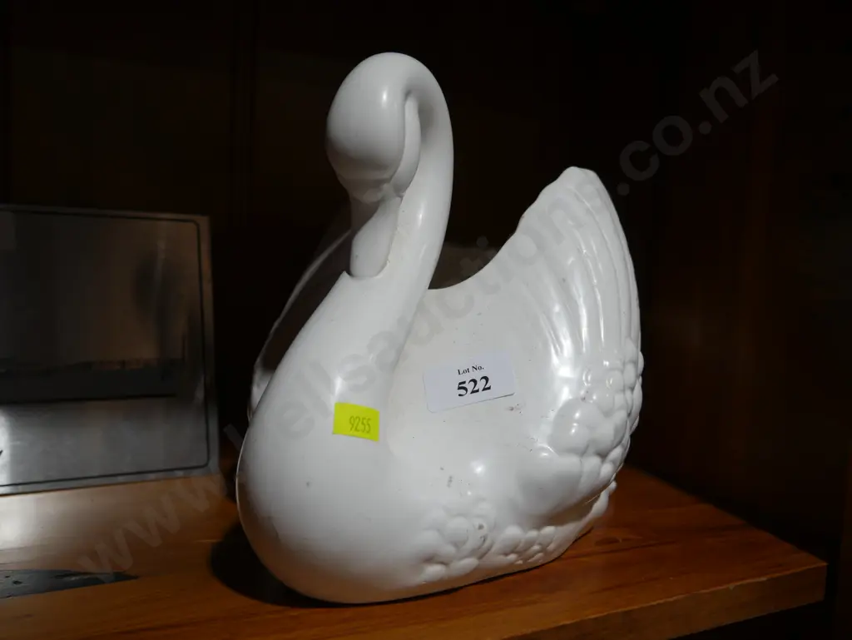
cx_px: 426
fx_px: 788
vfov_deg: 44.2
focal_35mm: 32
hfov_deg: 56.8
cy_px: 320
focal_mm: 16
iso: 200
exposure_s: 1/100
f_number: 3.6
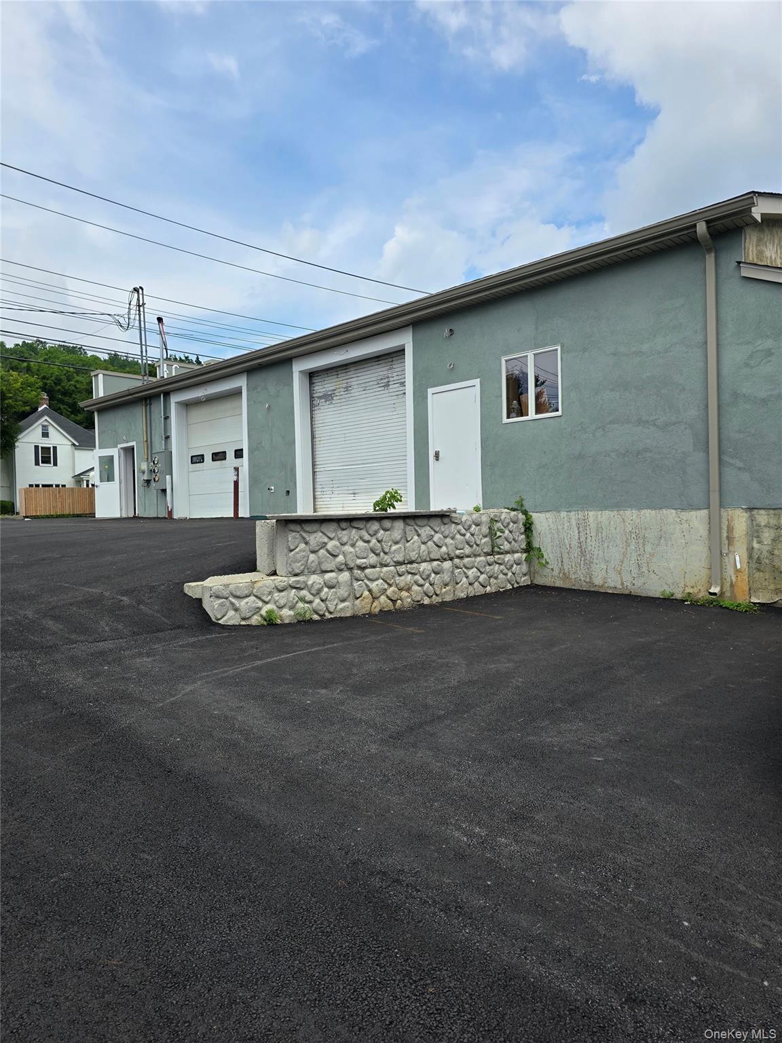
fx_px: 693
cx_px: 391
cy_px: 522
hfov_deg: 58.9
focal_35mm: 23
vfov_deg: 73.9
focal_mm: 6.3
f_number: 1.7
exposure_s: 1/638
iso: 12
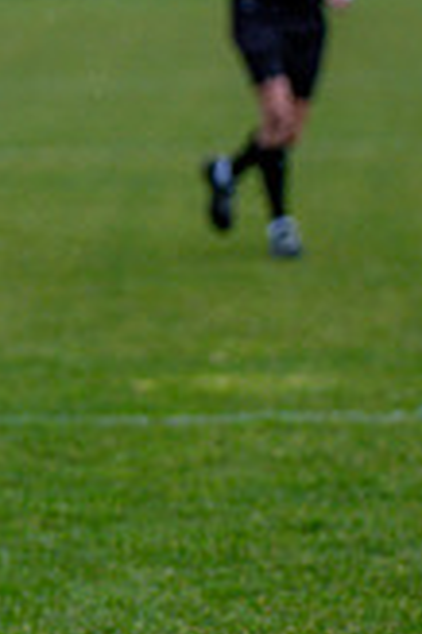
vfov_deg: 4.3
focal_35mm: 477
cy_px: 168
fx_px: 8404
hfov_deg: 2.9
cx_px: -341
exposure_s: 1/640
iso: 1600
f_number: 2.8
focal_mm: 135
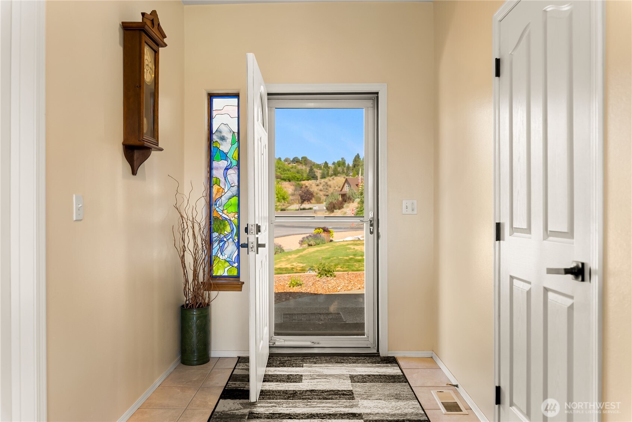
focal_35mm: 26
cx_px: 316
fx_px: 462
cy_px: 211
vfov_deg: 49.1
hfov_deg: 68.8
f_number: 3.2
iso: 160
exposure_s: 1/15
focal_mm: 26.3
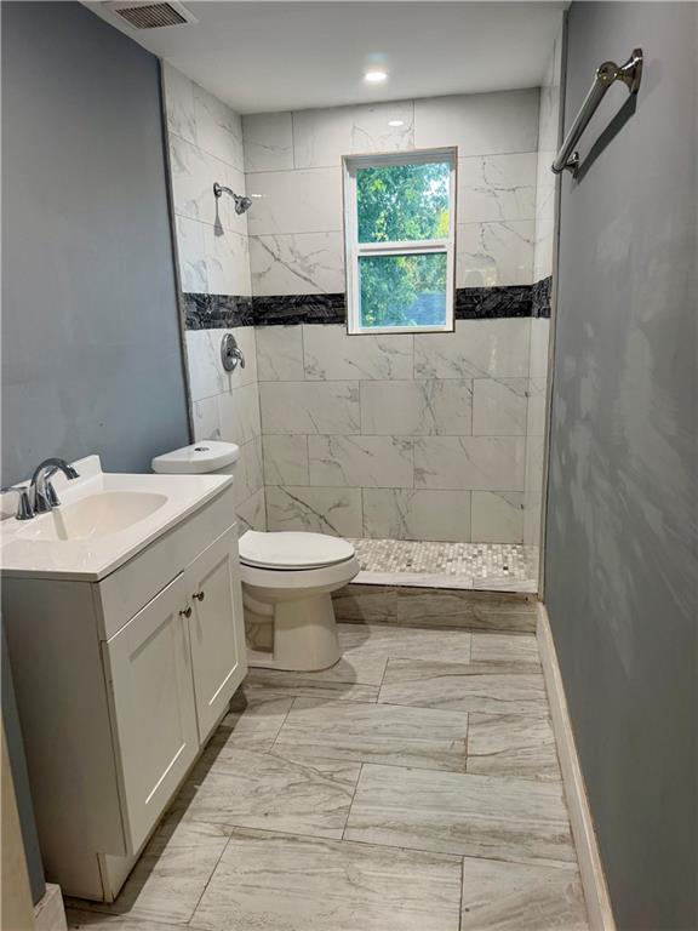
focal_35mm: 24
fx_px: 645
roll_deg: +1.7
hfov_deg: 56.8
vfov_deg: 71.6
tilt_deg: -13.4
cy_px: 466
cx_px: 349
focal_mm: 6.76
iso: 200
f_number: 1.78
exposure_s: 1/121
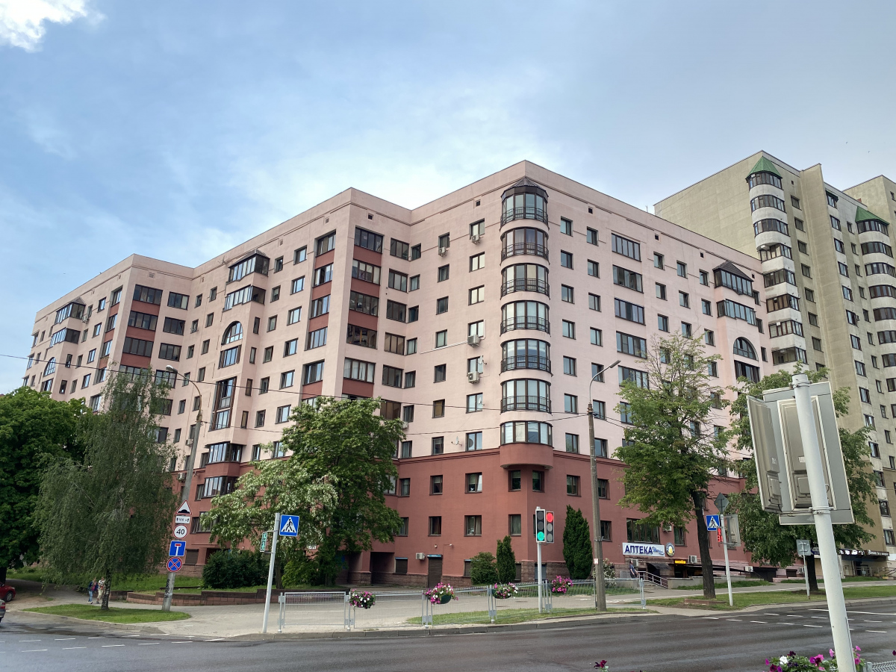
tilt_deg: +19.3
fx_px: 673
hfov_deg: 67.3
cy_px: 336
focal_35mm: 26
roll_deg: -2.1
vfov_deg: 53.1
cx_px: 448
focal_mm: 4.25
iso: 50
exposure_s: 1/122
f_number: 1.8
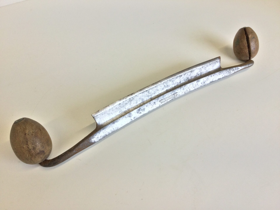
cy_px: 105
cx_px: 140
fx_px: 251
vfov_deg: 45.4
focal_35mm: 31
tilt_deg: -49.8
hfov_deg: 58.4
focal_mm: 3.3
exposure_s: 1/100
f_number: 2.4
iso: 40
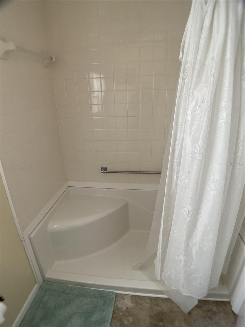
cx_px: 122
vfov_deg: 61.7
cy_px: 164
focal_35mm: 29
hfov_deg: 48.2
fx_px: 274
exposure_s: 1/60
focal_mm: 3
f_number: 1.8
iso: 64
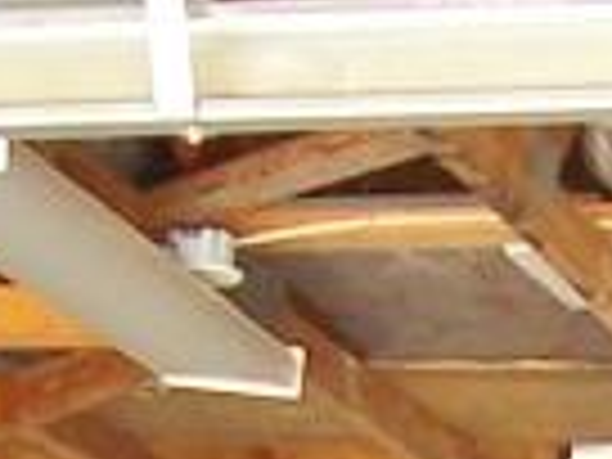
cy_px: 1467
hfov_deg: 7.0
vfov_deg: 5.0
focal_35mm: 279
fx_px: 4933
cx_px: 945
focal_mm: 5.6
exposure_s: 1/60
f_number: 2.8
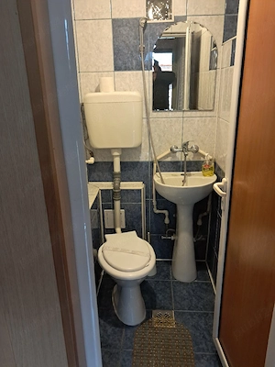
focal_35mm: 27
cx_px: 138
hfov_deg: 51.4
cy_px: 184
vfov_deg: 65.3
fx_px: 286
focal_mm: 4
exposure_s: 1/50
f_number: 1.8
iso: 640
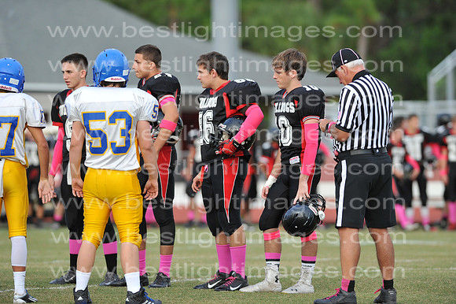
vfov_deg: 4.6
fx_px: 3798
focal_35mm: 300
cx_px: 228
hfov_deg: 6.9
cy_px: 152
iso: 1000
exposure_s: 1/1600
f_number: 4
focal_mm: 300
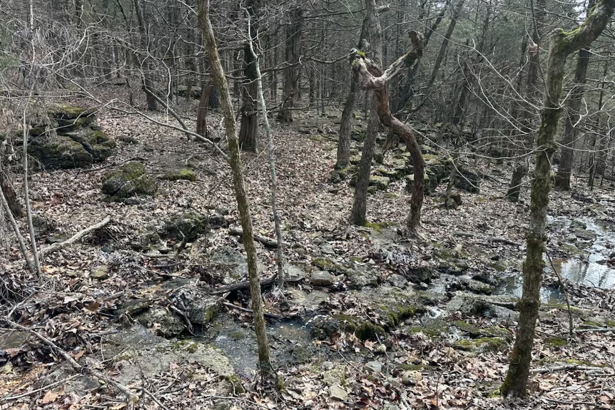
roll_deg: -0.4
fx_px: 444
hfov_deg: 69.4
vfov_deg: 49.5
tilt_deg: -13.1
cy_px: 187
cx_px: 317
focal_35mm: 26
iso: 80
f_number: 1.78
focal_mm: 6.86
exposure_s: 1/456
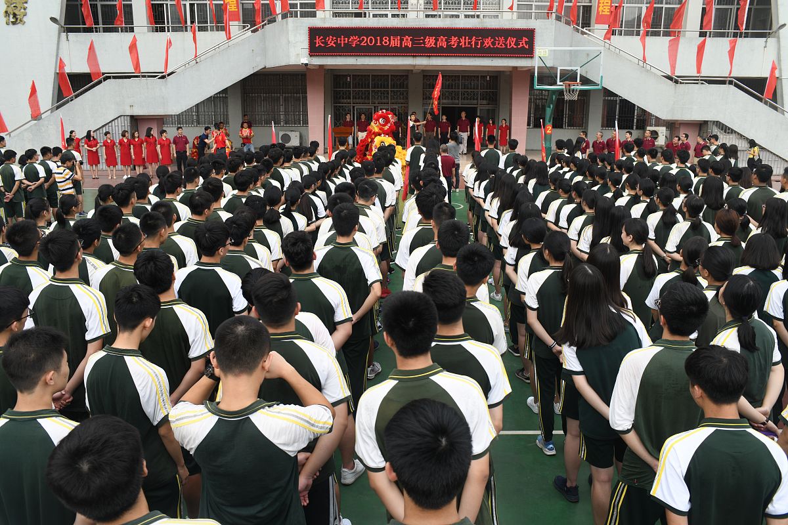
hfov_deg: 65.5
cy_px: 262
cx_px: 394
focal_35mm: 28
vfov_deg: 46.4
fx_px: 613
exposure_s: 1/100
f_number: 8
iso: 100
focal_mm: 28
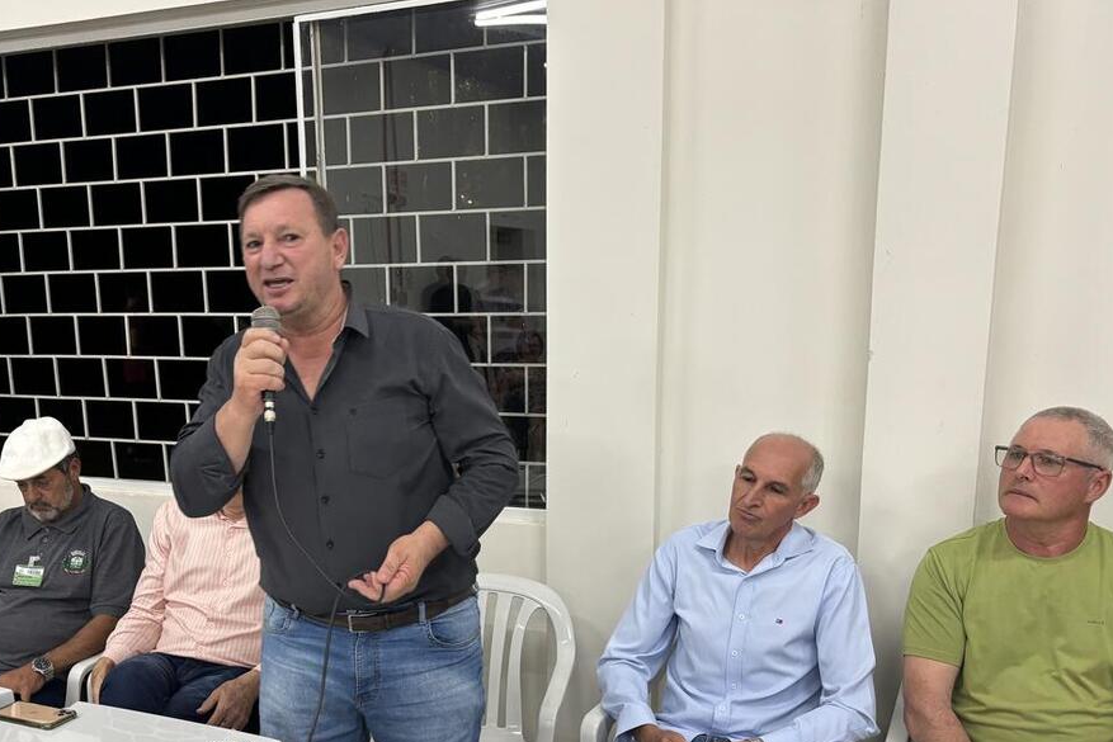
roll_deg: +0.8
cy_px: 529
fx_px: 1144
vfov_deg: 35.4
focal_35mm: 37
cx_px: 478
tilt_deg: -11.9
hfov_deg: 51.7
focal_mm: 5.96
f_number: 1.6
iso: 125
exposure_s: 1/60
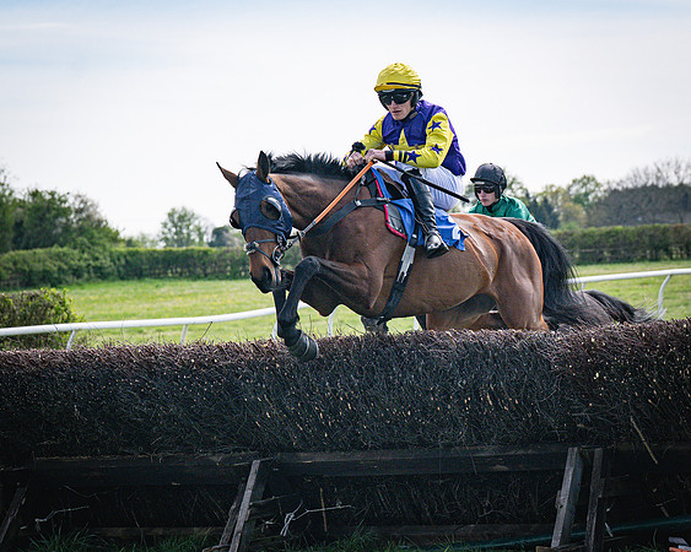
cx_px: 451
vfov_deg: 9.6
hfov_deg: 11.9
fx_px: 3305
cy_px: 220
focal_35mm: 162
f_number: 5
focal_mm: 97
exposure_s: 1/4000
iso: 400
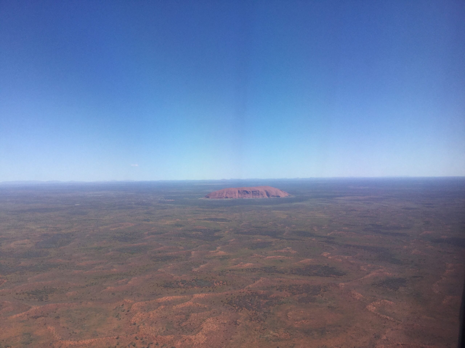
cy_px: 174
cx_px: 232
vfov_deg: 45.4
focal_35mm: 31
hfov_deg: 58.4
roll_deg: +1.6
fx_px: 416
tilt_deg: -2.8
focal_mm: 3.3
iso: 25
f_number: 2.4
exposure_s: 1/1404
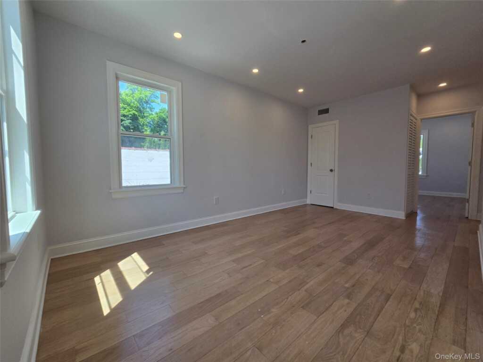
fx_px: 181
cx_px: 242
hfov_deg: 106.2
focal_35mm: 13
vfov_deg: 89.9
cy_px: 181
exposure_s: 1/670
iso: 100
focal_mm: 2.2
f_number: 2.2
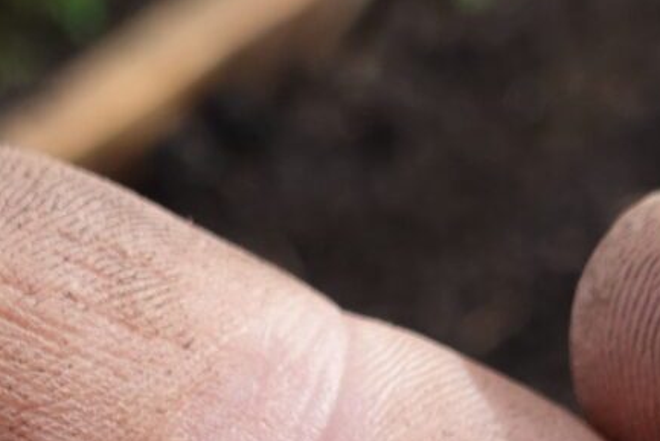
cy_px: 1067
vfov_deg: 8.8
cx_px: 192
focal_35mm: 142
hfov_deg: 14.4
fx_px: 2604
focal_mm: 9
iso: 100
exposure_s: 1/200
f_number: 4
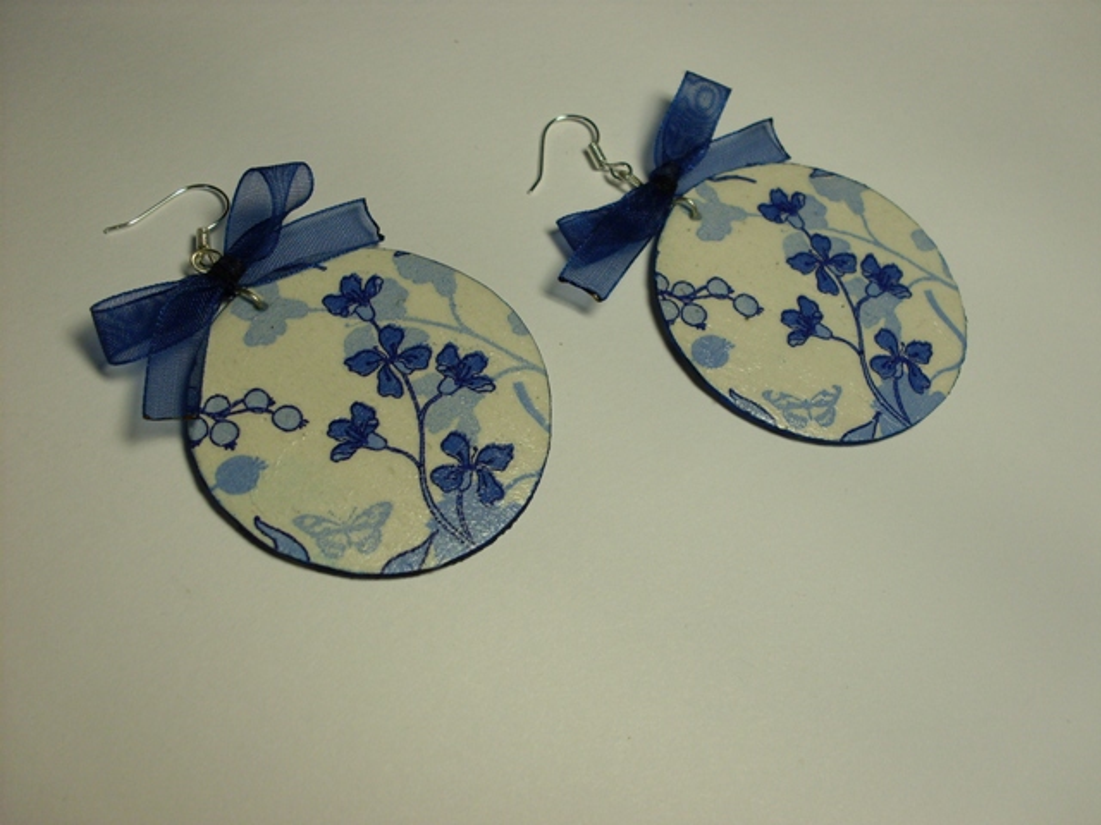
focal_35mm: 38
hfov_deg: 49.0
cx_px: 550
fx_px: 1209
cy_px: 412
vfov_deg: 37.7
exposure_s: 1/125
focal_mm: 6.3
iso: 80
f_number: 2.8
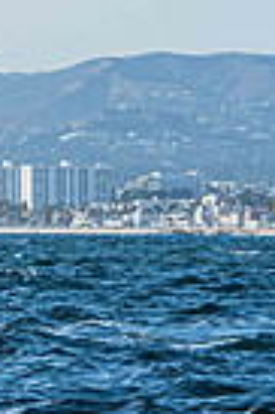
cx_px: -359
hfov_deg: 3.0
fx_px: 5249
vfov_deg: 4.5
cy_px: -134
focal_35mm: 457
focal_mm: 79
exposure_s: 1/1000
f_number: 8
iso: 400
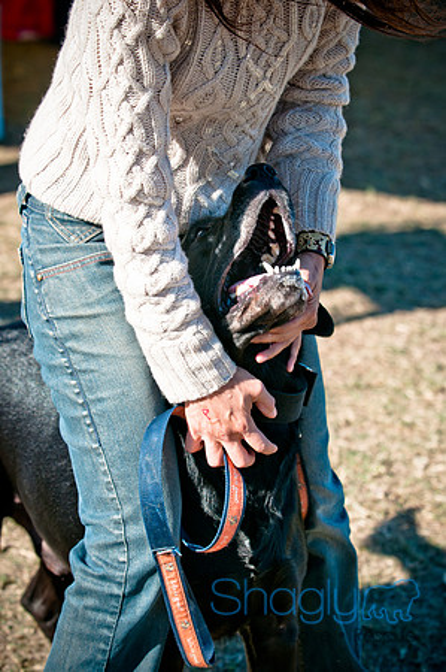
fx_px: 2235
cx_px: 223
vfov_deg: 17.1
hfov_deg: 11.4
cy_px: 336
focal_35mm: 120
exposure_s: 1/800
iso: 200
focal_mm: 80
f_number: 5
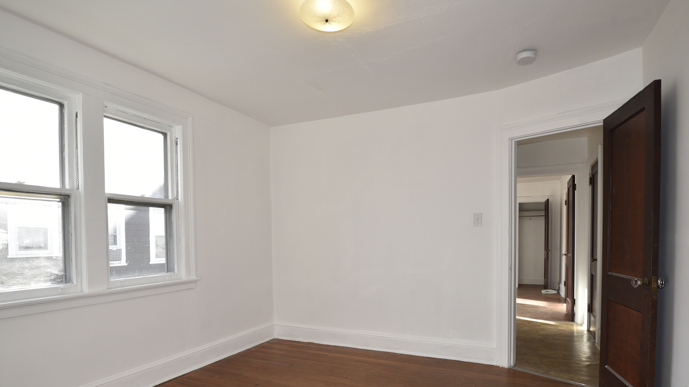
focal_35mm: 20
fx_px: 365
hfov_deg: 86.6
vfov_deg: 55.1
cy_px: 245
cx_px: 334
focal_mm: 17
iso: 320
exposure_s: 1/125
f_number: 5.6
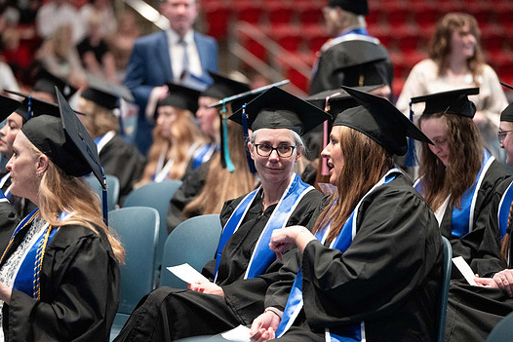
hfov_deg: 12.8
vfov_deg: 8.6
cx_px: 264
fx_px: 2280
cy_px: 158
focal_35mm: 160
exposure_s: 1/100
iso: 8000
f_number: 2.8
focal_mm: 145
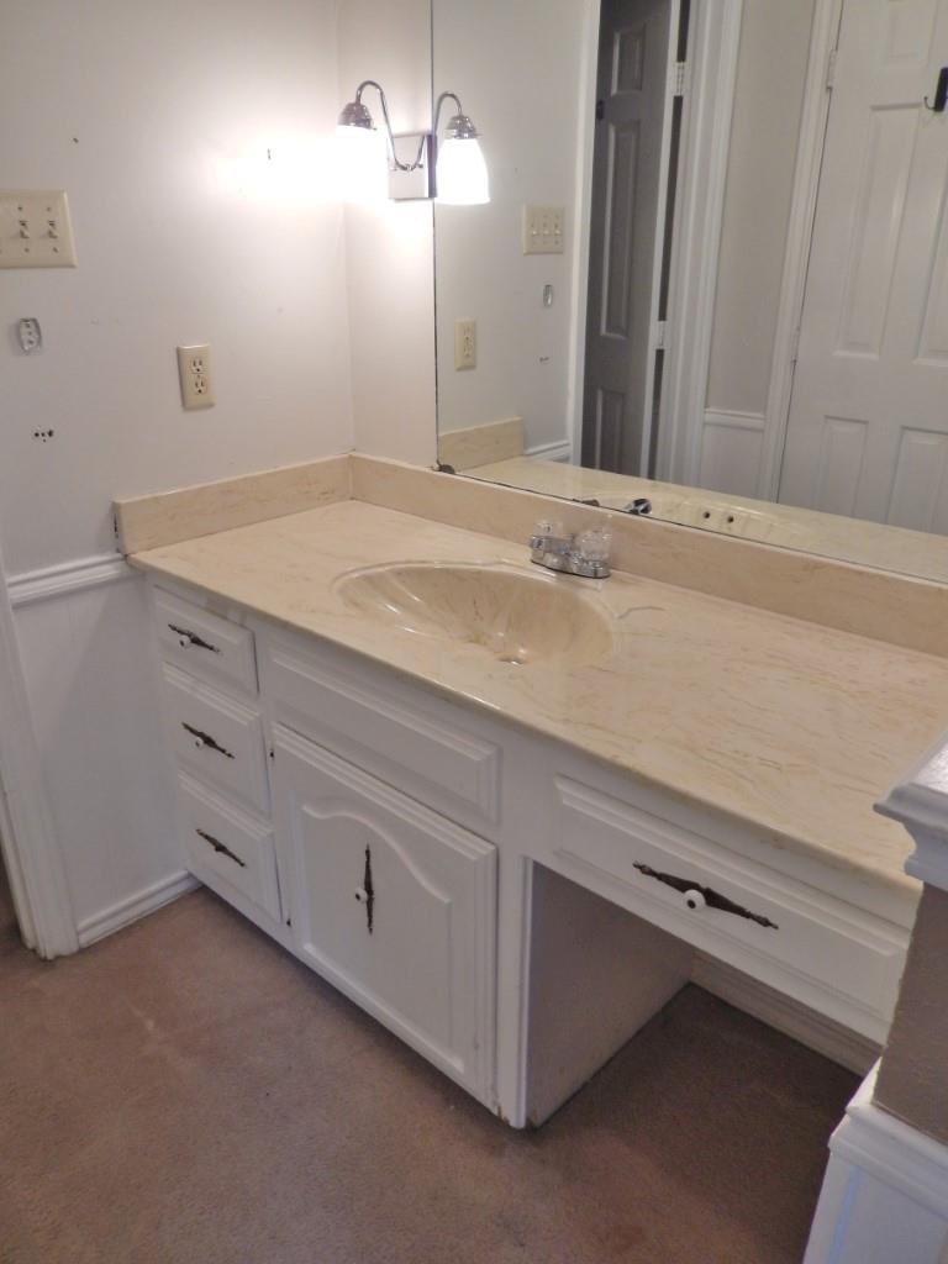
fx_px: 913
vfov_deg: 69.4
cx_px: 474
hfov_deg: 54.9
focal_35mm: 25
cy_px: 632
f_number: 3.4
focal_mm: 4.5
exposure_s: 1/30
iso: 125
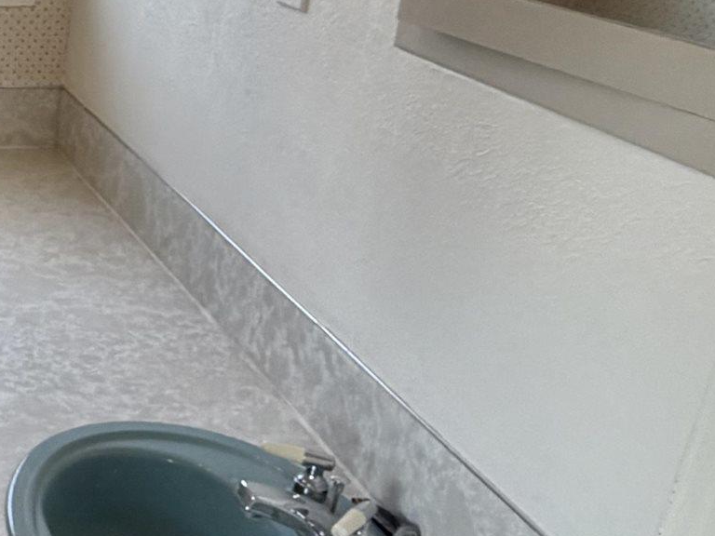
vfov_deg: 26.1
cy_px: 234
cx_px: -220
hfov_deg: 28.2
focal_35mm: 56
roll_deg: -0.1
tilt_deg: -21.0
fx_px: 1157
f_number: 2.2
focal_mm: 2.22
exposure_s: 1/120
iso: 160
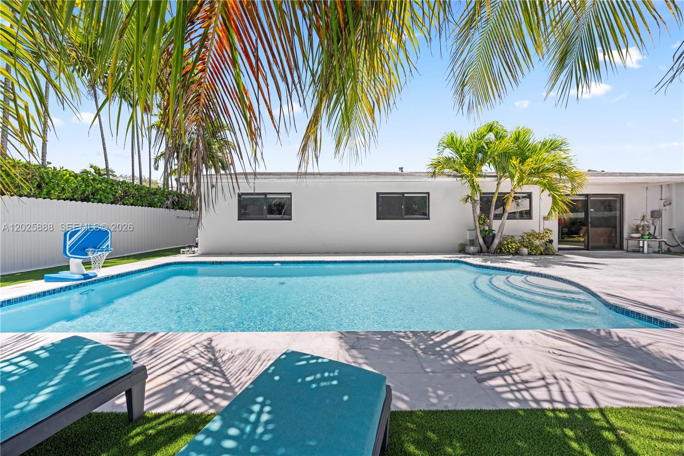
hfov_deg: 112.6
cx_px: 342
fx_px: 228
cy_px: 228
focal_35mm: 12
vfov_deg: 90.0
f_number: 7.1
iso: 100
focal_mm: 12
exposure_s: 1/125
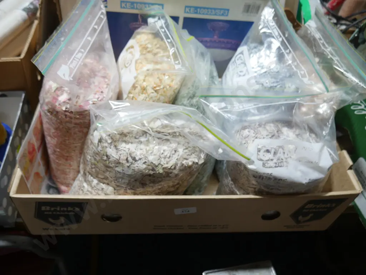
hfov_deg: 63.4
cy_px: 138
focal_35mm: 28
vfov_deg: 49.7
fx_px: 296
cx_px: 183
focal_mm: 14
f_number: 3.5
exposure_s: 1/60
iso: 250
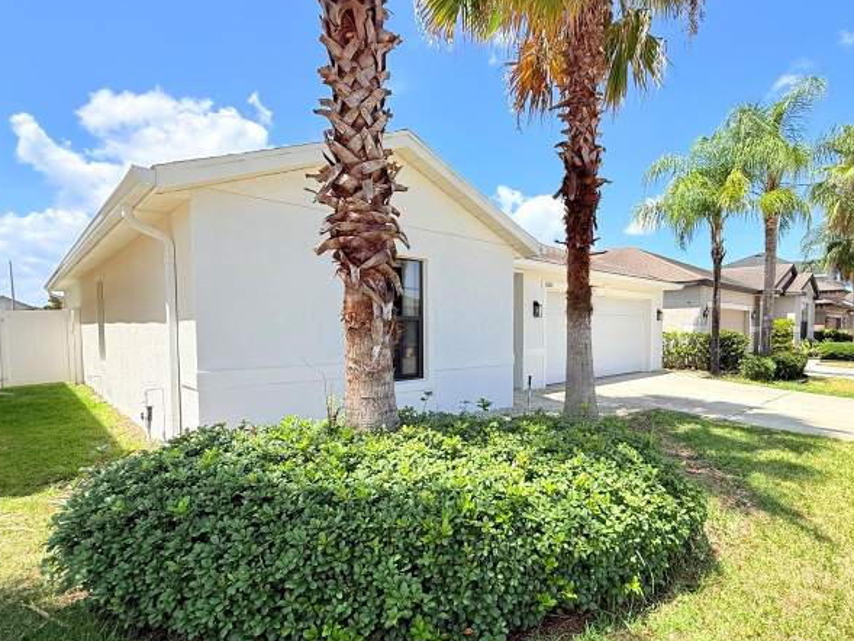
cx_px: 512
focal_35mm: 19
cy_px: 351
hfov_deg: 83.6
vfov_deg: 68.5
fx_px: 469
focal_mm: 2.22
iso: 50
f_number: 2.2
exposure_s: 1/1235
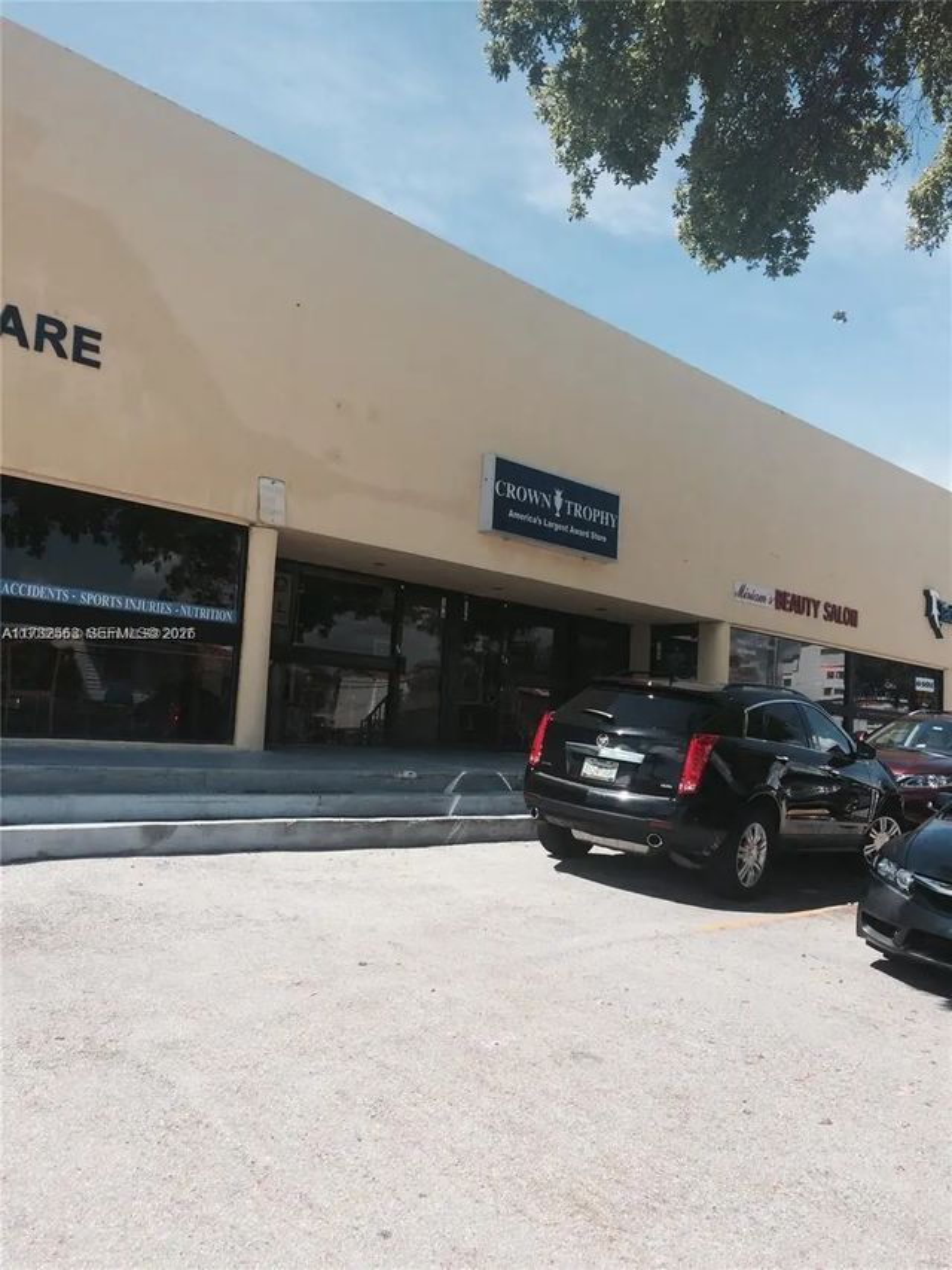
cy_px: 635
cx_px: 476
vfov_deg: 61.7
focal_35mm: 29
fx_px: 1063
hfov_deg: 48.2
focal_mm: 4.15
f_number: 2.2
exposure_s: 1/1282
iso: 32
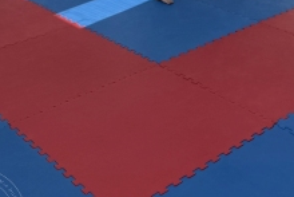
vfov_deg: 17.2
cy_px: -135
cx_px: 229
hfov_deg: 29.1
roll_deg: +0.0
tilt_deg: -4.9
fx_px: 556
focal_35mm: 68
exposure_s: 1/1560
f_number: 1.78
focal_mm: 6.76
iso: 80
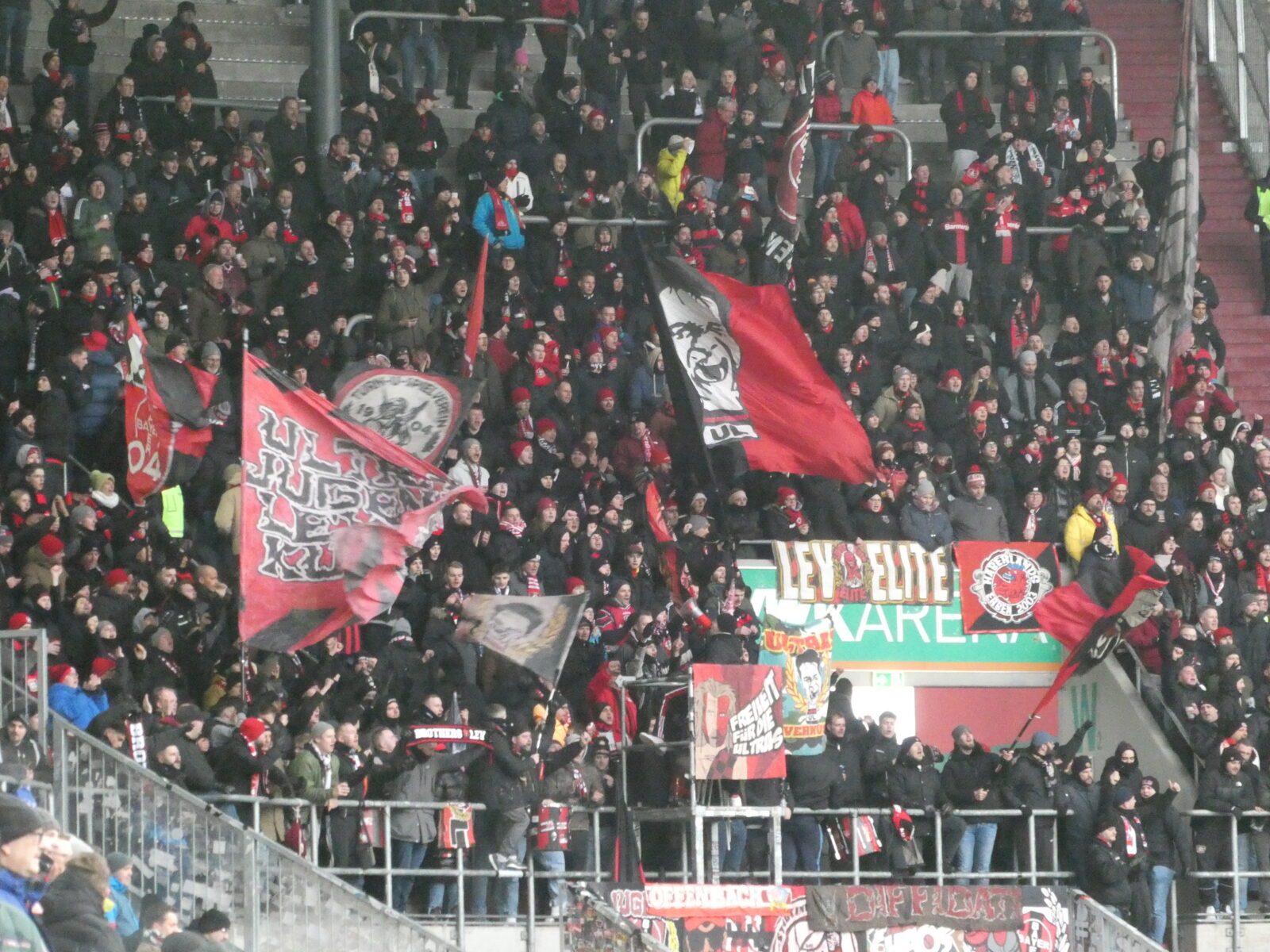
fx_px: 7851
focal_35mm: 214
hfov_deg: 9.2
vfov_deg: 6.9
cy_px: 476
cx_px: 635
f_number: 5.6
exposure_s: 1/125
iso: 2000
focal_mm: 38.4
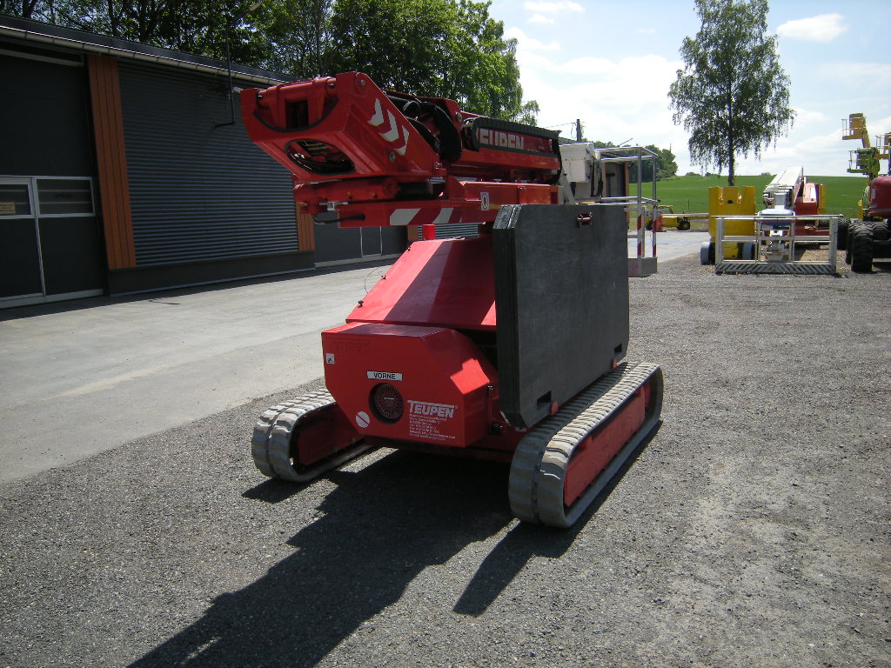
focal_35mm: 28
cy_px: 334
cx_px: 446
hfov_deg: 63.4
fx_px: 721
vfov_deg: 49.7
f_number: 5.6
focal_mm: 4.7
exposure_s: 1/236
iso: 64
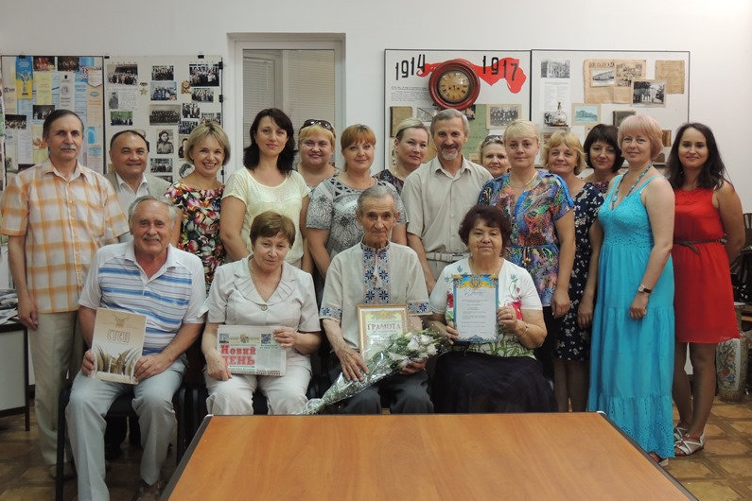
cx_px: 377
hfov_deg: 43.6
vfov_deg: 29.8
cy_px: 227
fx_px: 940
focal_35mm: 45
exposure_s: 1/50
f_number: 3.4
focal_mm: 7.6
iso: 320
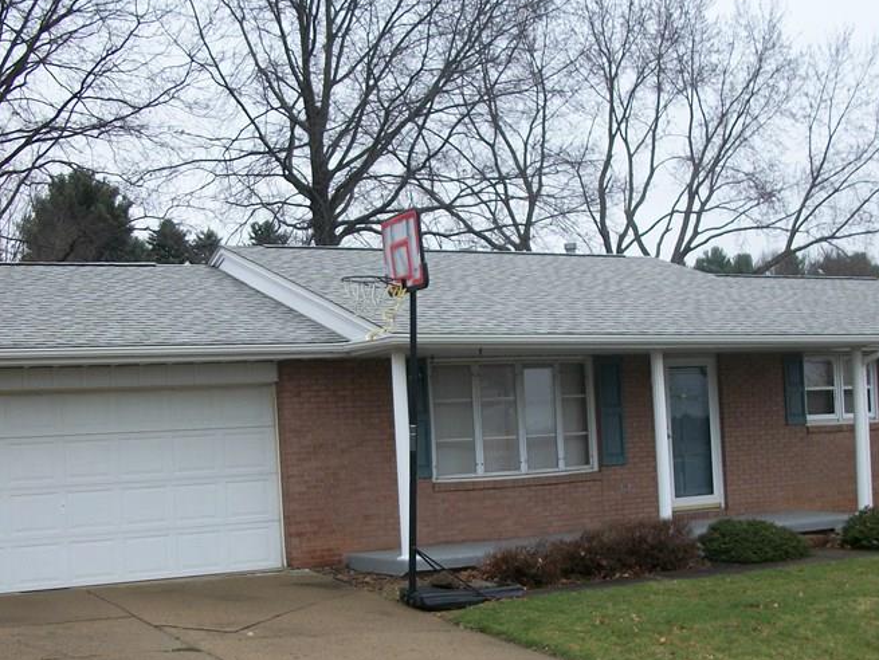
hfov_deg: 38.2
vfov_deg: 28.9
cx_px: 419
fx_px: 1270
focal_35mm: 50
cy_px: 451
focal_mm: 5.7
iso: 80
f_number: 2.9
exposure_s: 1/250
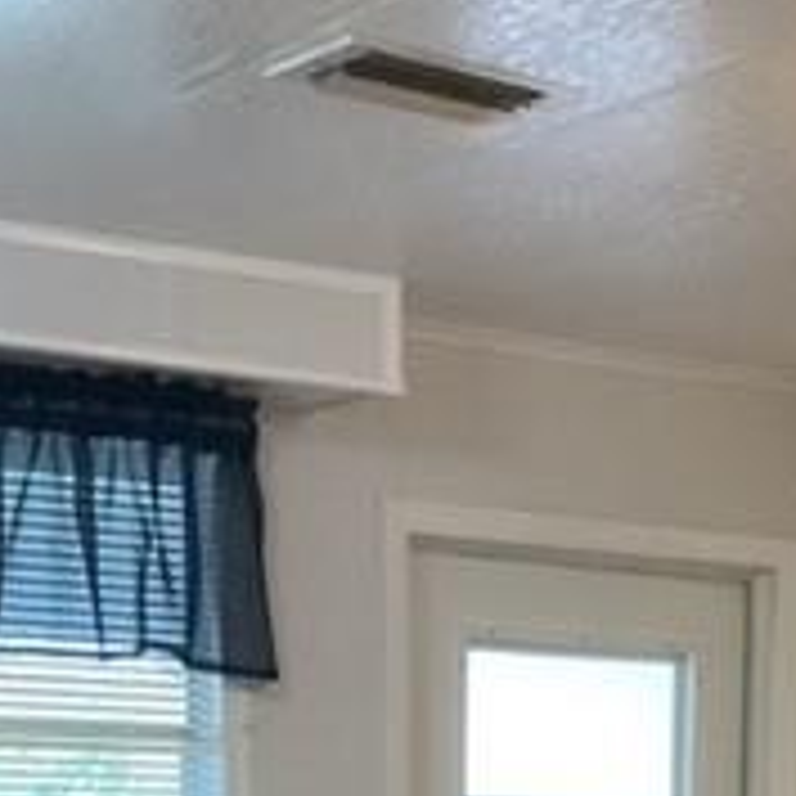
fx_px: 2576
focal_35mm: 99
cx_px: 818
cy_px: 1192
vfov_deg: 16.1
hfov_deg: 17.1
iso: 250
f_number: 2.4
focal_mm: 3.3
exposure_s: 1/60
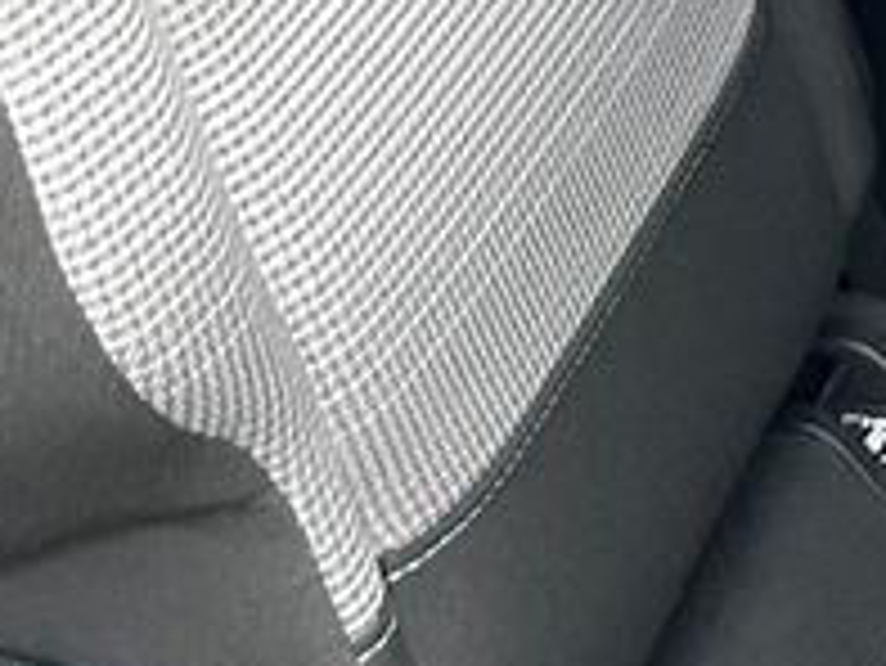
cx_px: 472
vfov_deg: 8.2
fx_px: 4328
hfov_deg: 11.7
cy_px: -886
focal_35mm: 169
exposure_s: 1/95
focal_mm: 5.1
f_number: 1.6
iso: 125
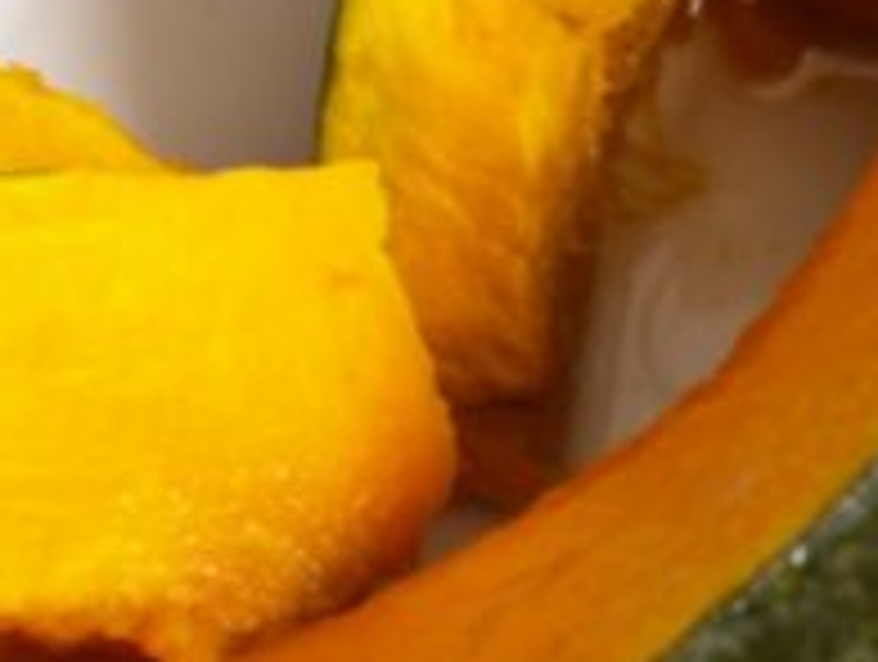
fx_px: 5997
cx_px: 1058
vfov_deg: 6.2
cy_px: -462
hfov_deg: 8.3
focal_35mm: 236
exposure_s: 1/640
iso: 250
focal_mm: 40
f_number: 8
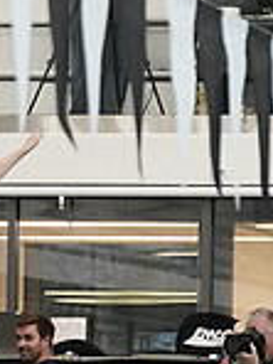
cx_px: -428
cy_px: 357
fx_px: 4763
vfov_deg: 4.4
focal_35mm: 453
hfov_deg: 3.2
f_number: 4
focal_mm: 80
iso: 6400
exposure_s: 1/800
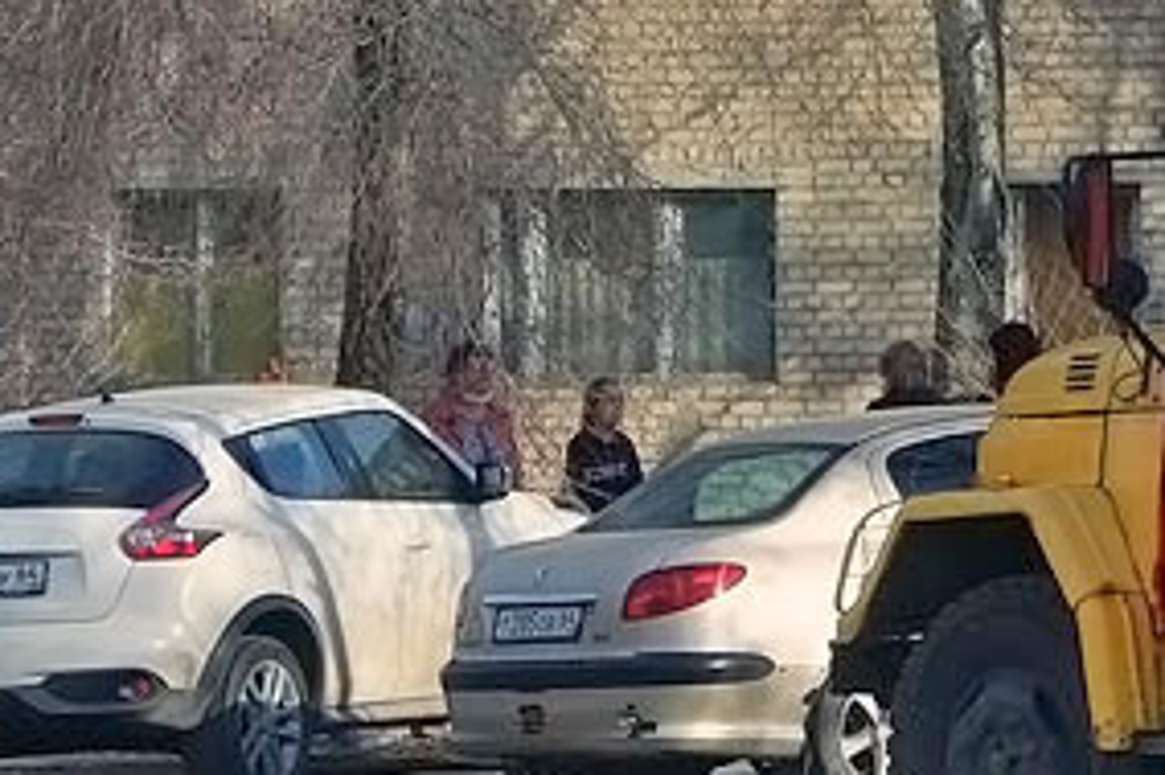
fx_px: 7374
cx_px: 2006
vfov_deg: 6.0
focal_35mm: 228
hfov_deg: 8.7
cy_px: -381
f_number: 5.6
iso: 125
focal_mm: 20.19
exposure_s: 1/500
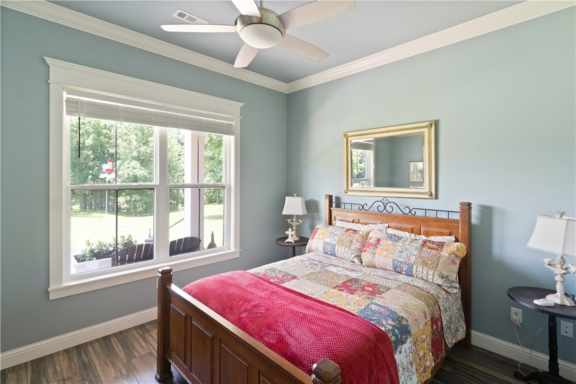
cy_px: 192
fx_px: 264
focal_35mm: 16
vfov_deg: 72.1
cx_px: 288
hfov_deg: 95.0
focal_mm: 11
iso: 320
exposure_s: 1/3
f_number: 7.1
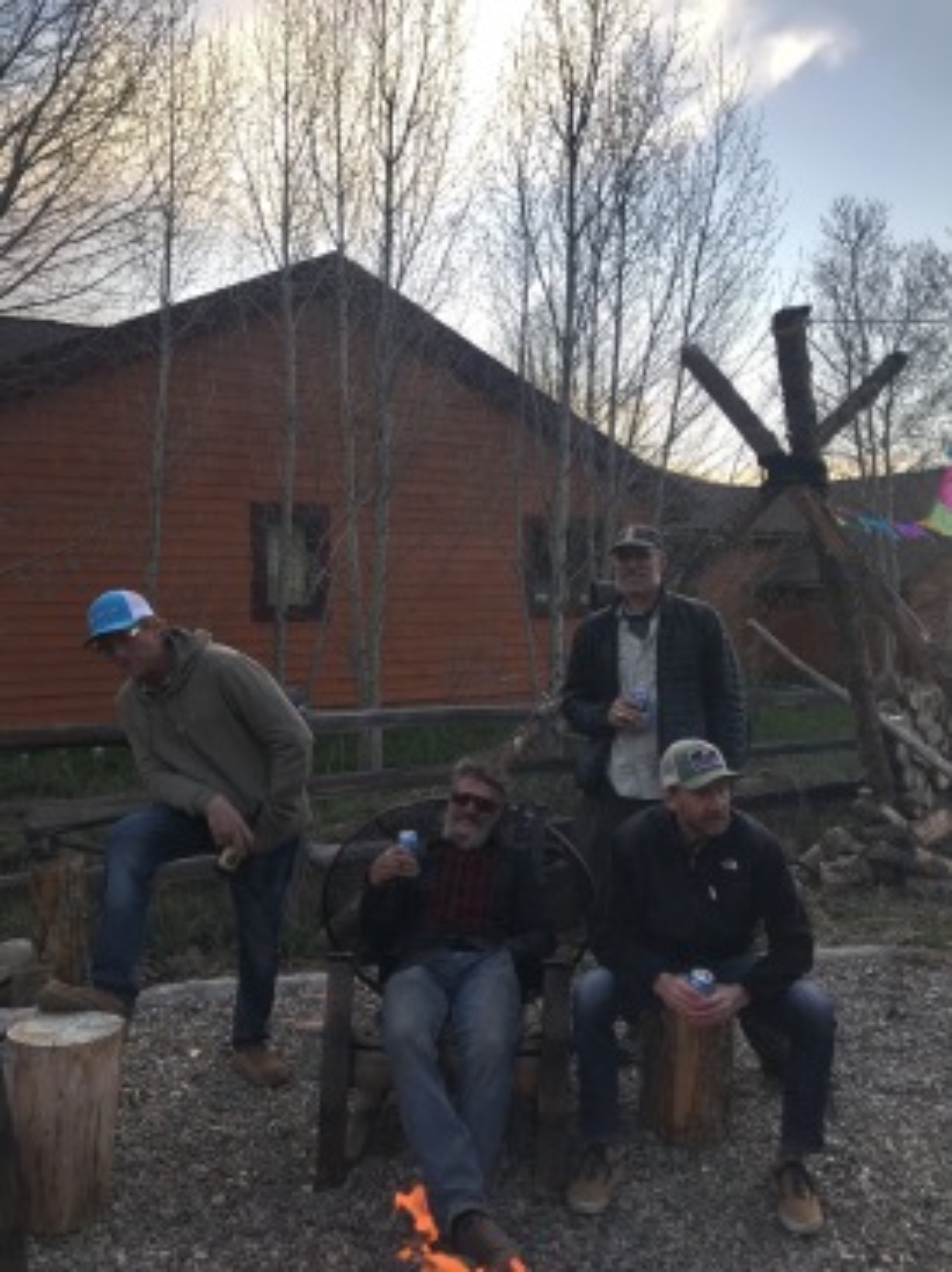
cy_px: 636
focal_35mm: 28
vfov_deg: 63.5
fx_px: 1028
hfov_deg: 49.7
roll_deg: +0.1
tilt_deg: -1.3
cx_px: 476
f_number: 1.8
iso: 20
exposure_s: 1/460
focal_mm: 3.99
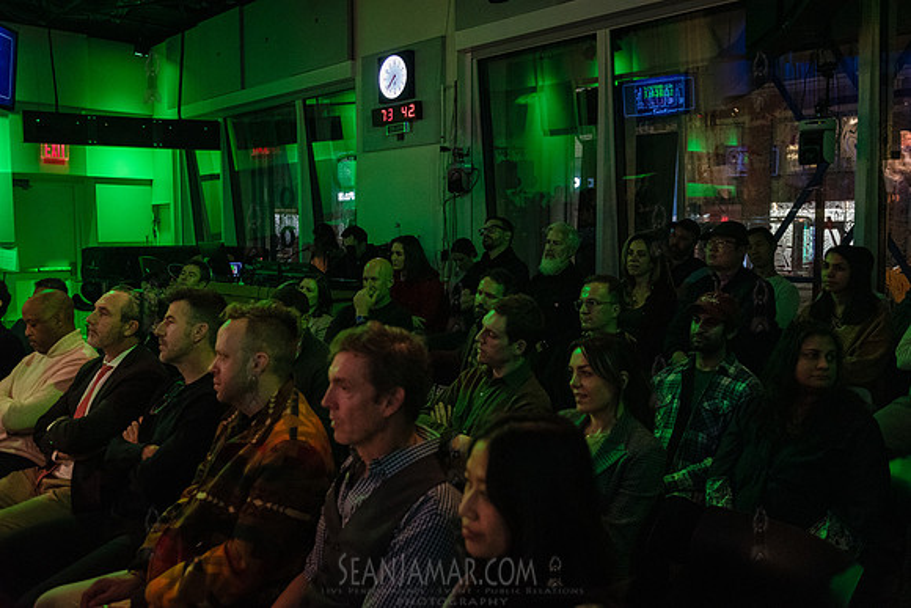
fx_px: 791
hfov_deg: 59.9
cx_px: 458
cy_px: 304
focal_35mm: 31
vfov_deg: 42.0
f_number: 3.2
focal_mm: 31
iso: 6400
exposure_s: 1/160
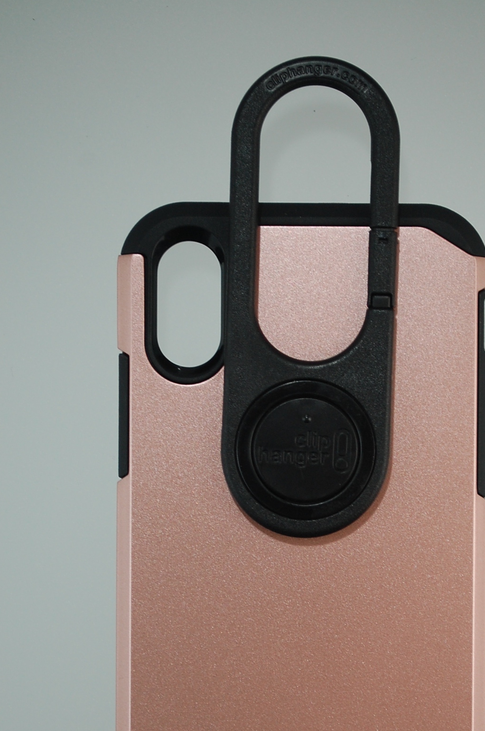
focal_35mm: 96
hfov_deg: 14.2
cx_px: 333
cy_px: 506
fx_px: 1948
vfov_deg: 21.2
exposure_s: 1/40
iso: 400
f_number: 5.3
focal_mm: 44
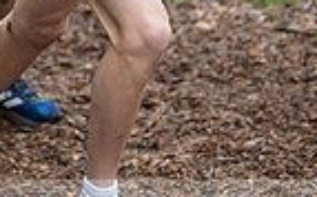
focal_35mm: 231
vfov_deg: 5.6
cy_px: -155
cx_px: 4
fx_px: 1993
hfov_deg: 9.0
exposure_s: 1/1000
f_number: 2.8
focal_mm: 72
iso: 800
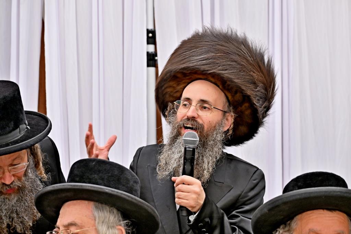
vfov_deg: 19.7
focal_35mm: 69
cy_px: 117
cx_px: 176
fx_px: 673
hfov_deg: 29.2
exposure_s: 1/200
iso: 640
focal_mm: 69
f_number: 4
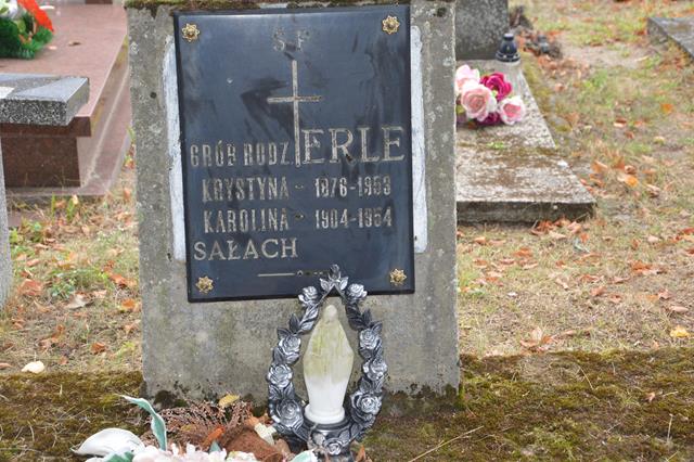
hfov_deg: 23.4
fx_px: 1676
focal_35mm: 87
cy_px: 231
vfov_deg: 15.7
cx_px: 347
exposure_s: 1/80
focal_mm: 58
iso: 400
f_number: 5
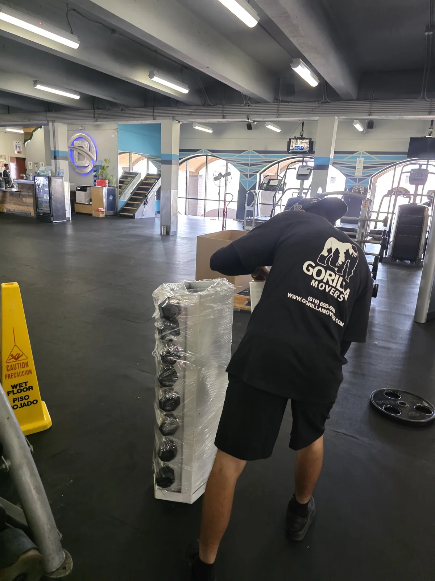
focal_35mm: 23
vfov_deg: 73.9
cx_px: 218
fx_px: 385
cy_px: 290
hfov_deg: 58.9
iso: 1000
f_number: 1.7
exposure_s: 1/120
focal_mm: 6.3
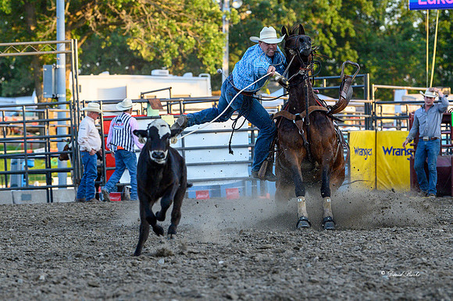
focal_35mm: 196
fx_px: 2460
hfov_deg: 10.5
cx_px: 144
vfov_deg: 7.0
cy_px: 167
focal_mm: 135
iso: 560
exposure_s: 1/1250
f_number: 4.5
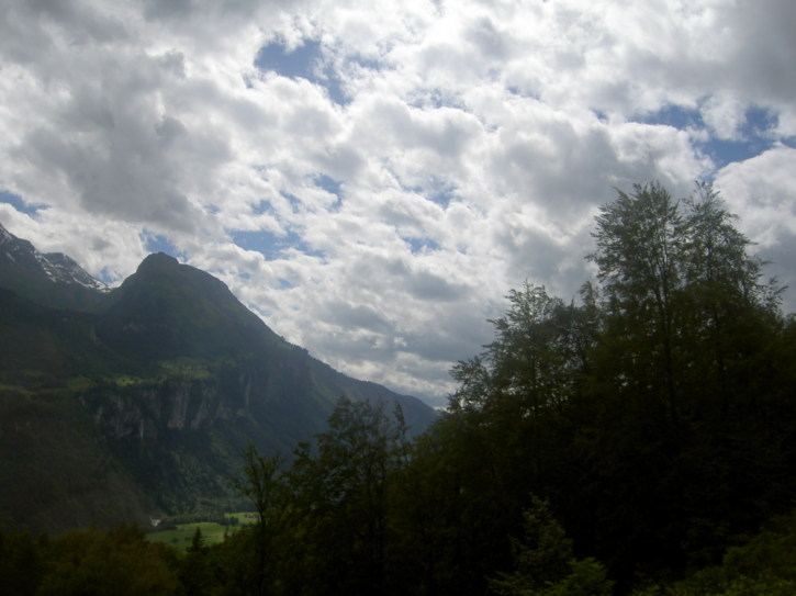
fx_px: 781
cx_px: 398
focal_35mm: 34
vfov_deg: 41.8
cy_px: 298
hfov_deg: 54.0
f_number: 4.7
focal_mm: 5.6
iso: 100
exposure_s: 1/1000
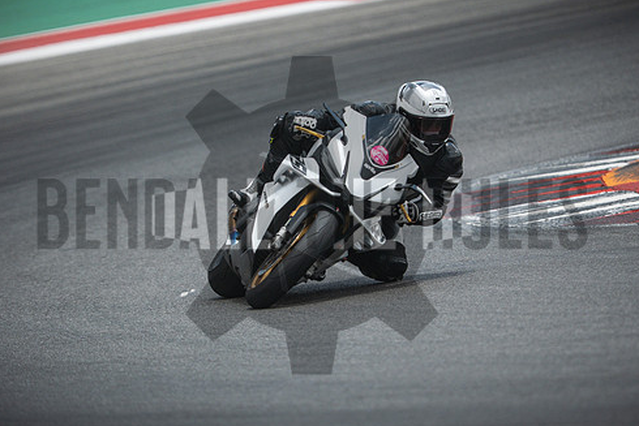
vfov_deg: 2.8
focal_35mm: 497
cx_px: 312
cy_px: 216
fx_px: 8824
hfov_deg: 4.1
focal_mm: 280
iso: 800
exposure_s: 1/4000
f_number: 2.8
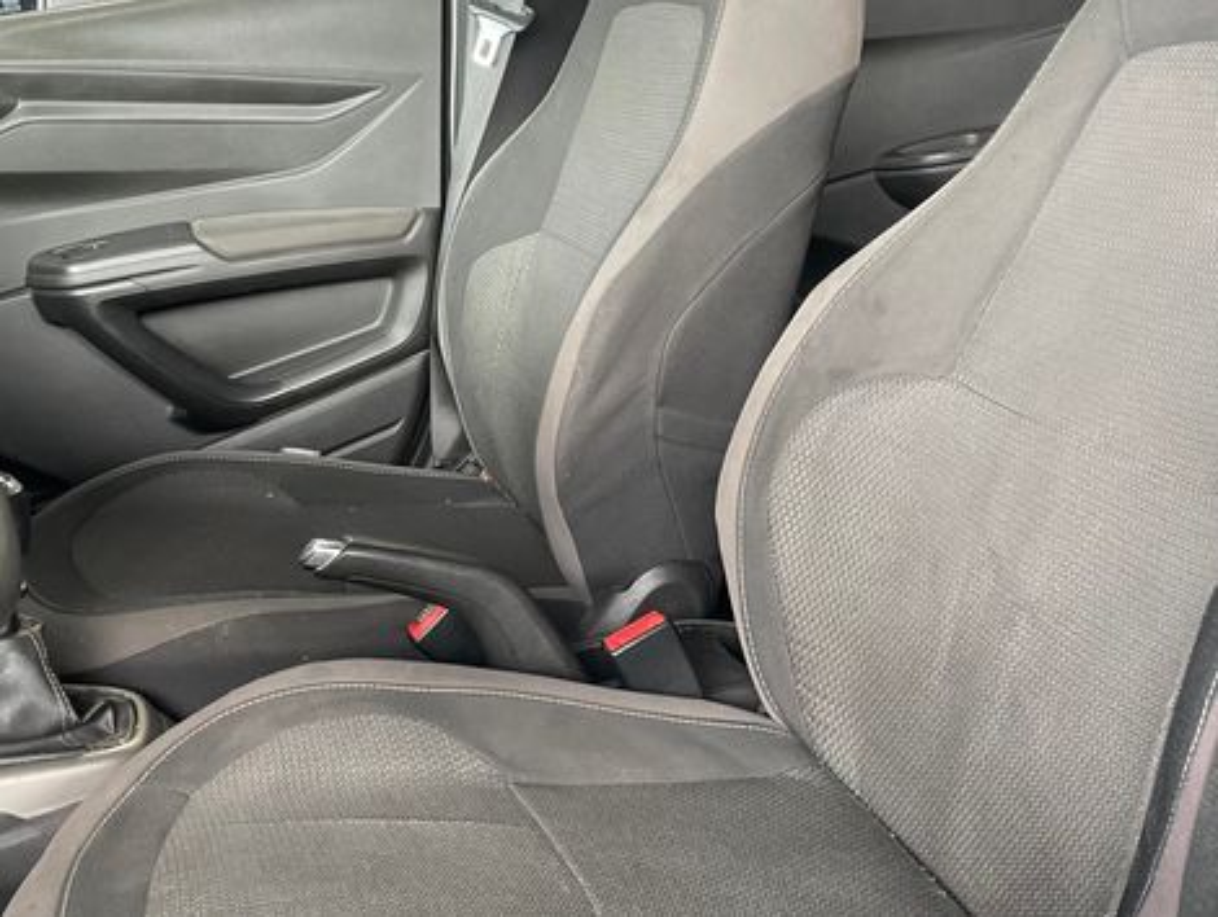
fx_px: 916
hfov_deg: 67.2
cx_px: 609
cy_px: 458
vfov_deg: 53.2
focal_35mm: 26
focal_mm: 4.2
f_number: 1.6
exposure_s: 1/60
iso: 160
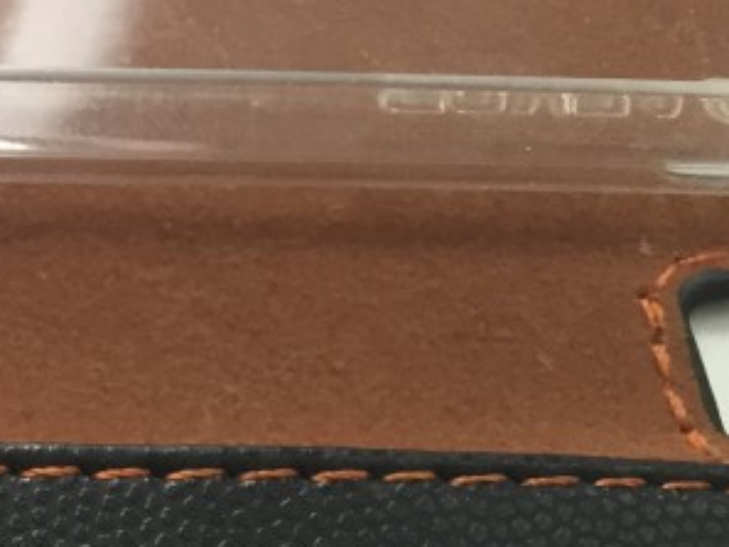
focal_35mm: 100
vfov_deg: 13.5
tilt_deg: -67.9
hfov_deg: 16.9
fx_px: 2107
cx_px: -508
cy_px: 932
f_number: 2.2
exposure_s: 1/33
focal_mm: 4.15
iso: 125
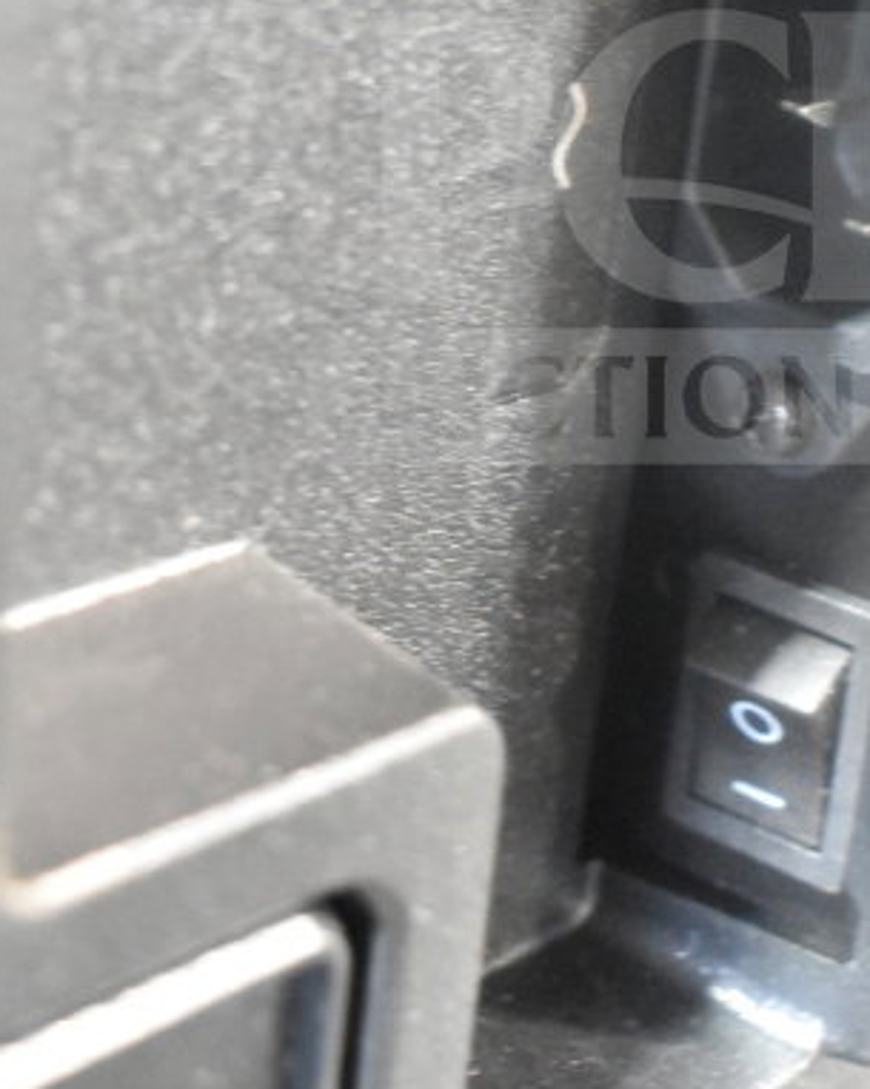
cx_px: 625
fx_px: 2936
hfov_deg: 16.8
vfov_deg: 20.8
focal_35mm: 91
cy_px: 238
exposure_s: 1/40
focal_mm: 27
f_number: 4
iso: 9000
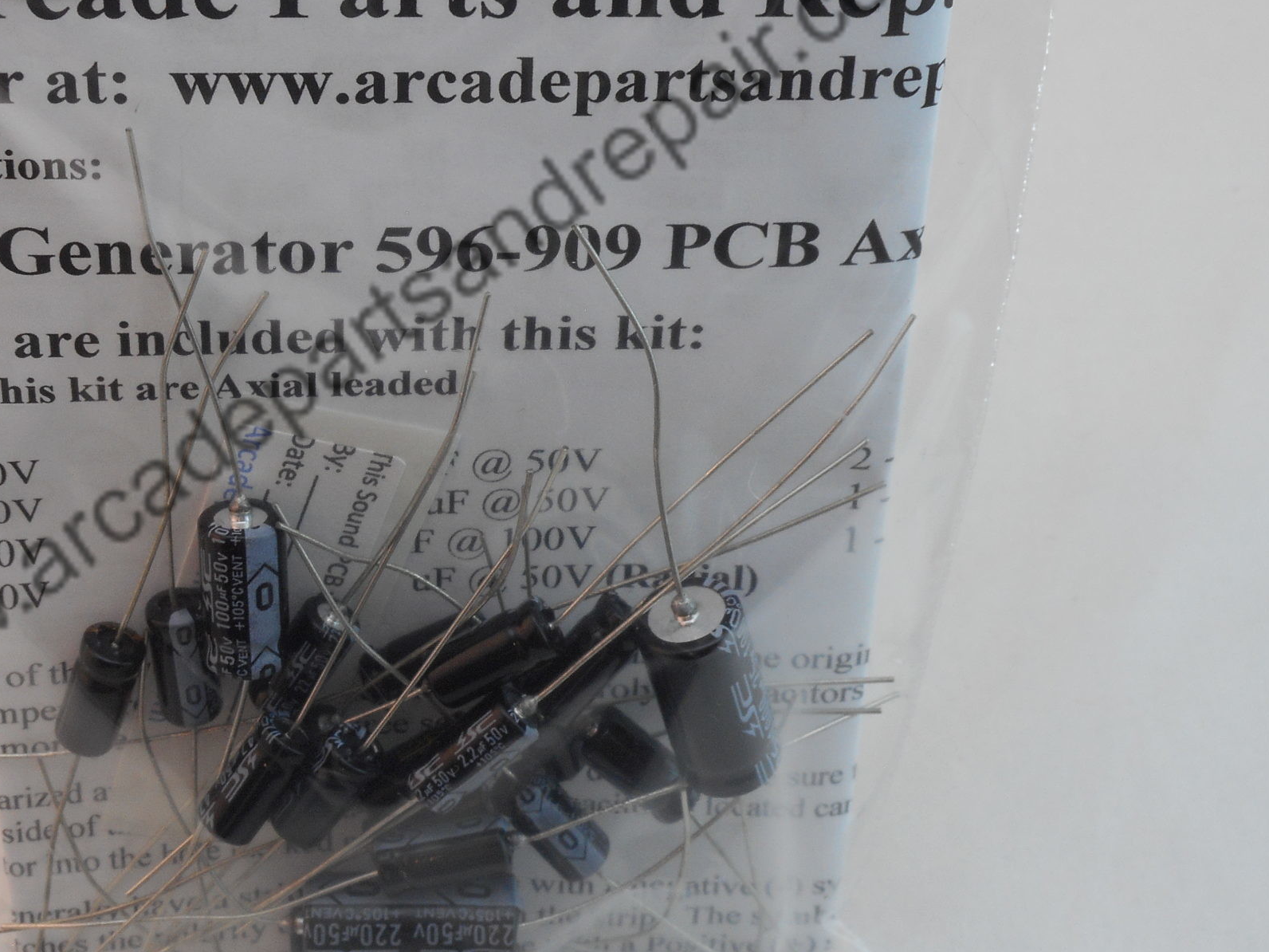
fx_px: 3006
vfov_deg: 18.0
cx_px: 411
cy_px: 379
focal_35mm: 82
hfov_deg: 23.7
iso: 140
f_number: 4.9
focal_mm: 9.1
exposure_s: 1/30
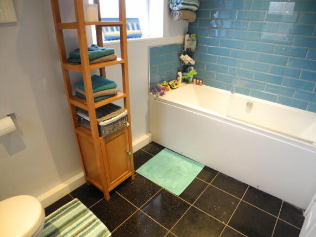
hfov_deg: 63.5
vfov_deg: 49.7
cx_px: 158
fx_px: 256
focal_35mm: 28
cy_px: 118
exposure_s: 1/16
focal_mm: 6
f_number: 2.8
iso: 400
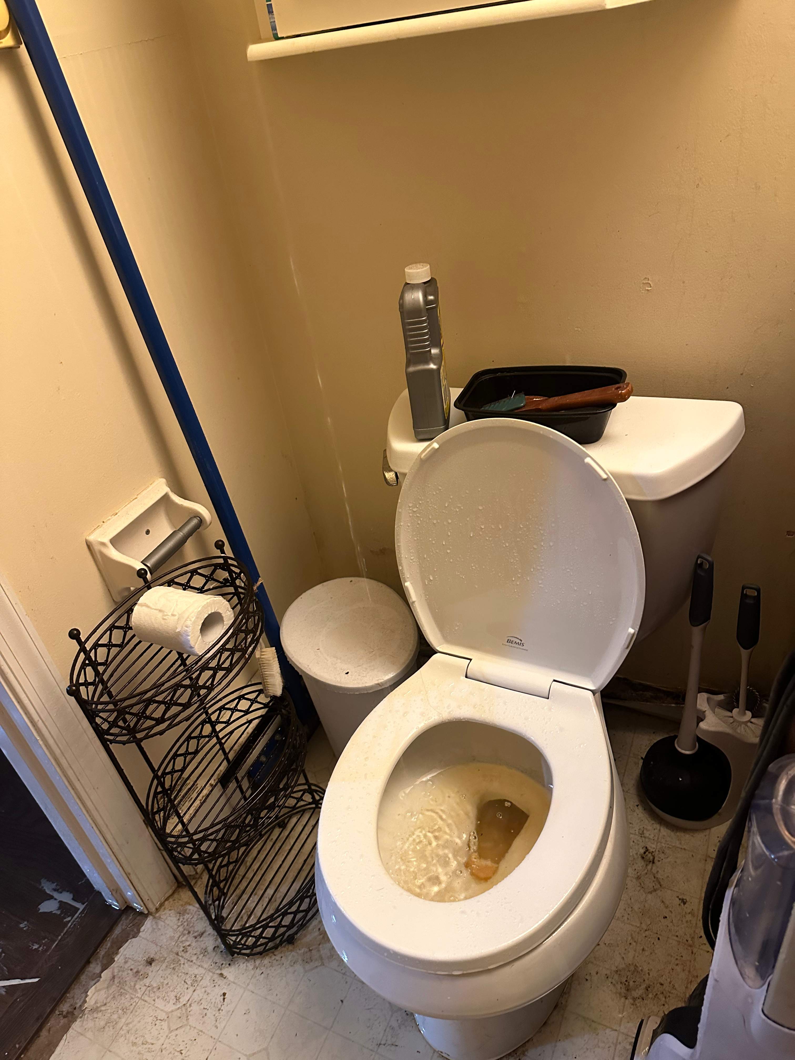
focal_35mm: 24
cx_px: 398
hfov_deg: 56.8
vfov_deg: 71.6
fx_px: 735
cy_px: 530
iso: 640
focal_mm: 6.86
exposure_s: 1/60
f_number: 1.78
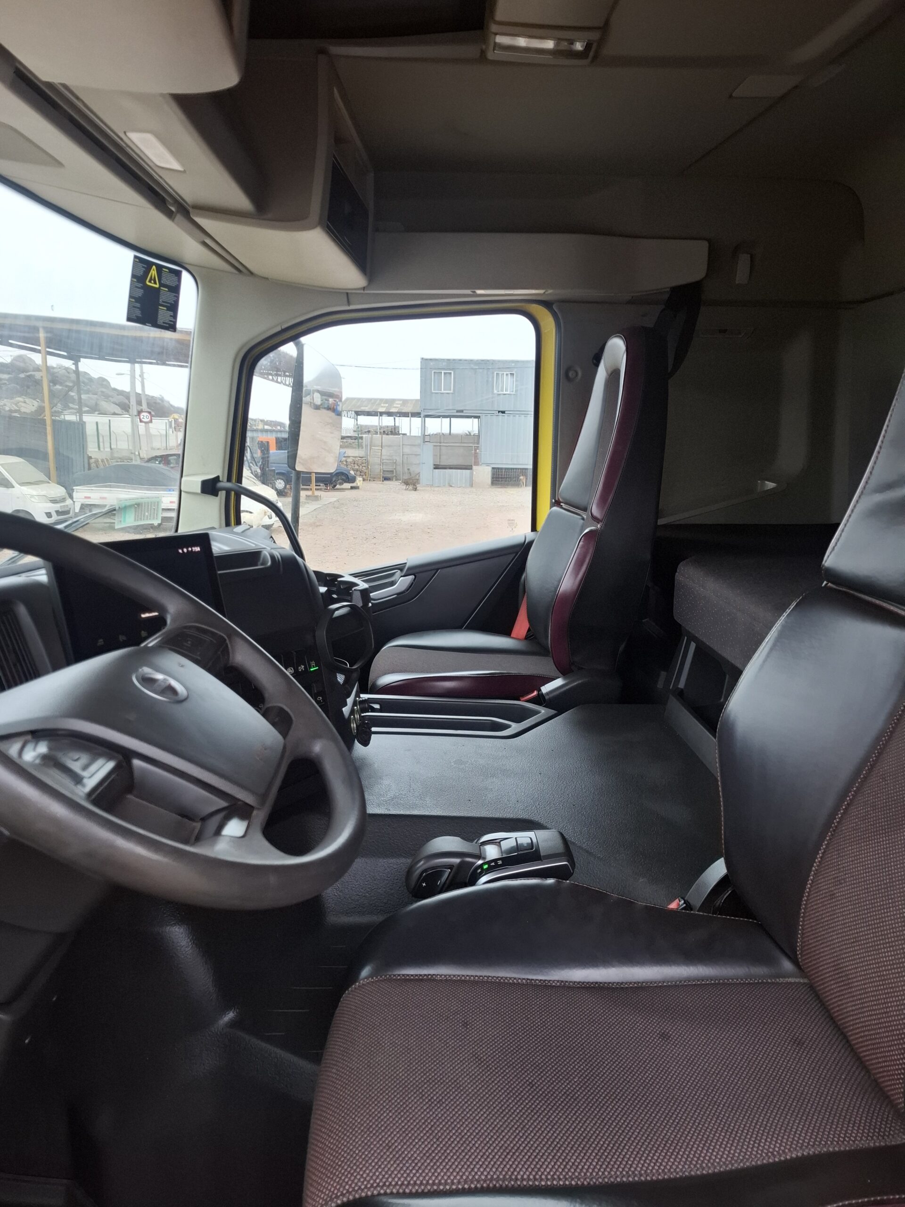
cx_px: 452
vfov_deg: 73.9
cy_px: 604
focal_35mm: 23
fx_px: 802
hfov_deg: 58.9
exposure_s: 1/100
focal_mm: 5.54
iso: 160
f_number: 1.8
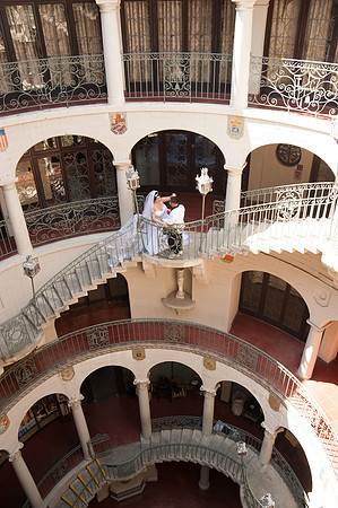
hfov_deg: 46.3
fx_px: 395
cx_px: 169
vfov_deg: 65.5
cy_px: 254
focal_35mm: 28
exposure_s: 1/125
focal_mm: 28
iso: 250
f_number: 5.6
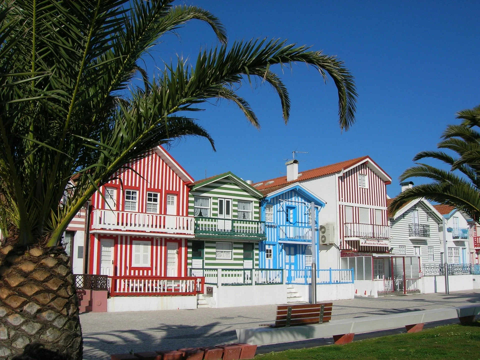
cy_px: 180
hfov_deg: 54.0
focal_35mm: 34
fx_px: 471
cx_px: 240
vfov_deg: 41.8
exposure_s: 1/988
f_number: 4.9
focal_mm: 5.7
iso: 50
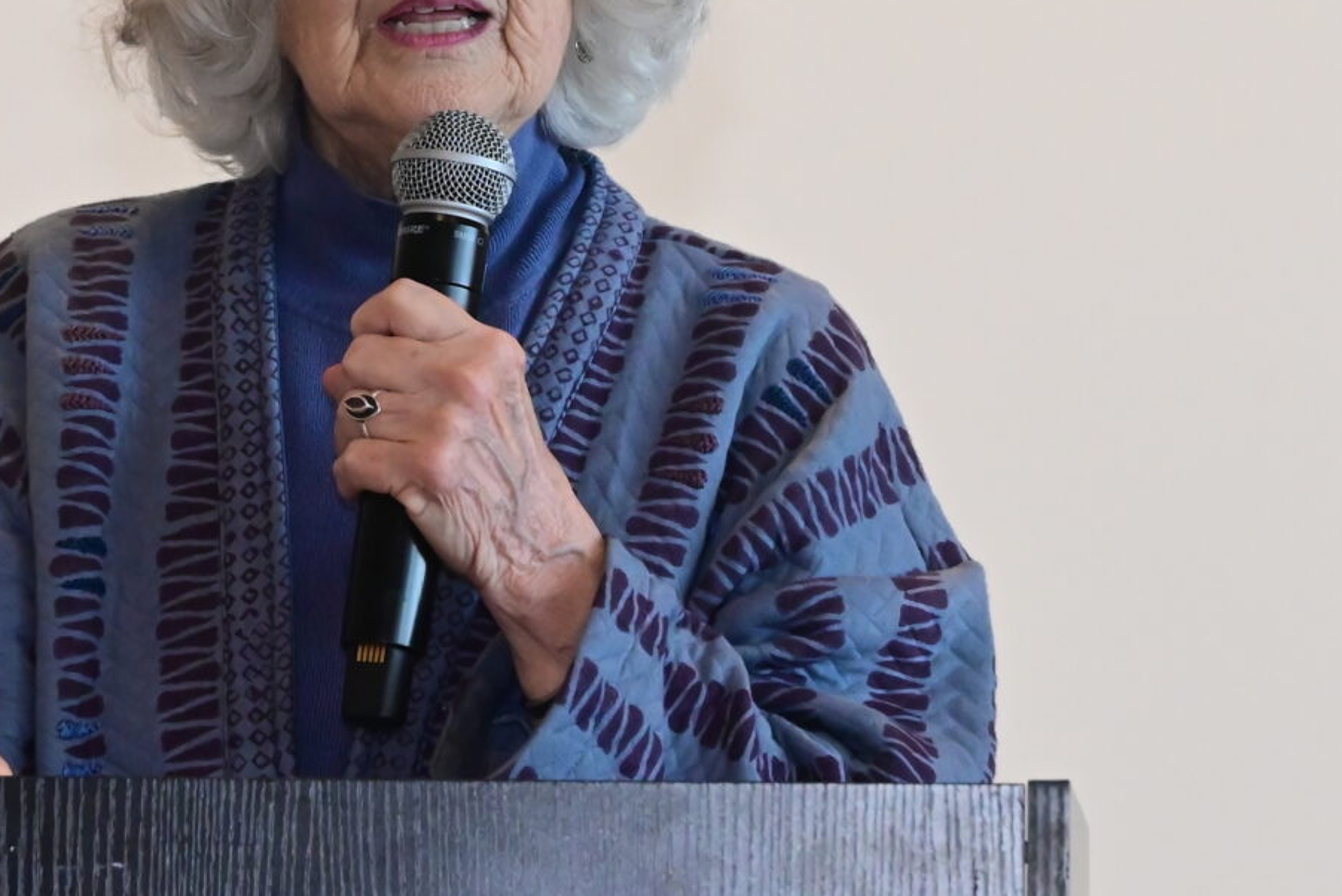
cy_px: 240
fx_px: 9844
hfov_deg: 7.8
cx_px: 436
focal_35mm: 264
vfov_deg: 5.2
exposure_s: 1/100
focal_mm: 93
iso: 3200
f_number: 10
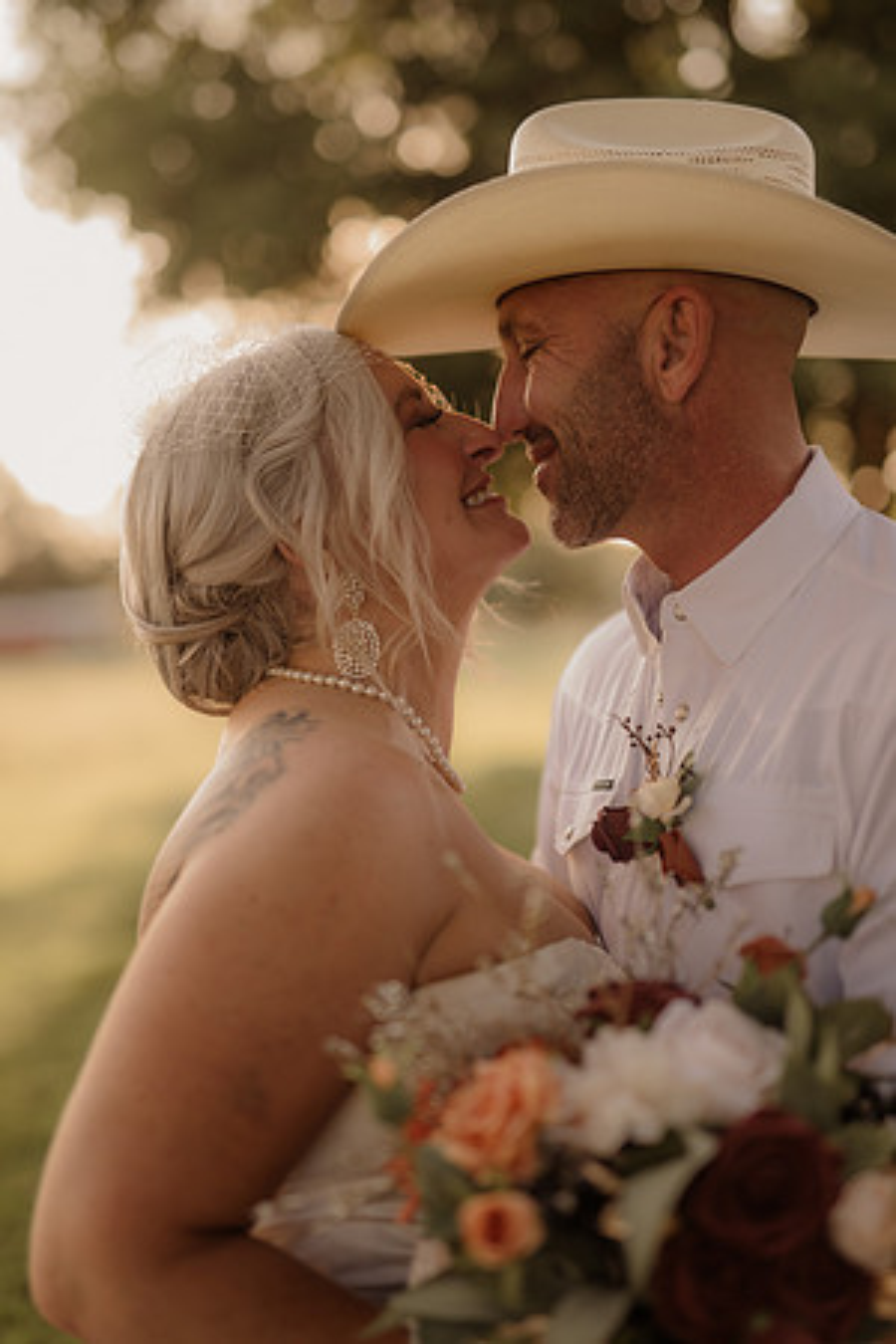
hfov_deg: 27.0
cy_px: 672
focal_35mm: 50
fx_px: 1867
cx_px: 448
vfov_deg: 39.6
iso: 200
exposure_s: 1/640
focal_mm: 50
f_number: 2.8
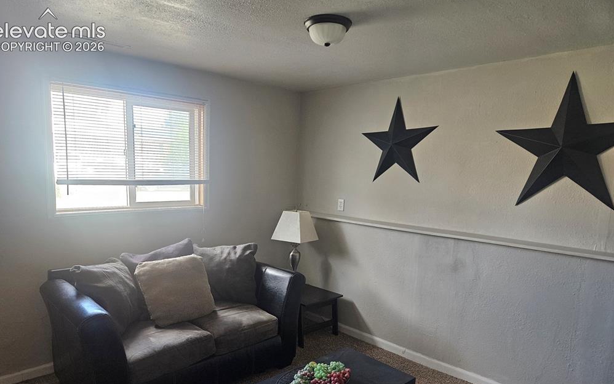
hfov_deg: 72.5
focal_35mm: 25
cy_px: 233
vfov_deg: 48.9
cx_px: 300
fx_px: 418
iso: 400
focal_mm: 5.4
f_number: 1.8
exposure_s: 1/120
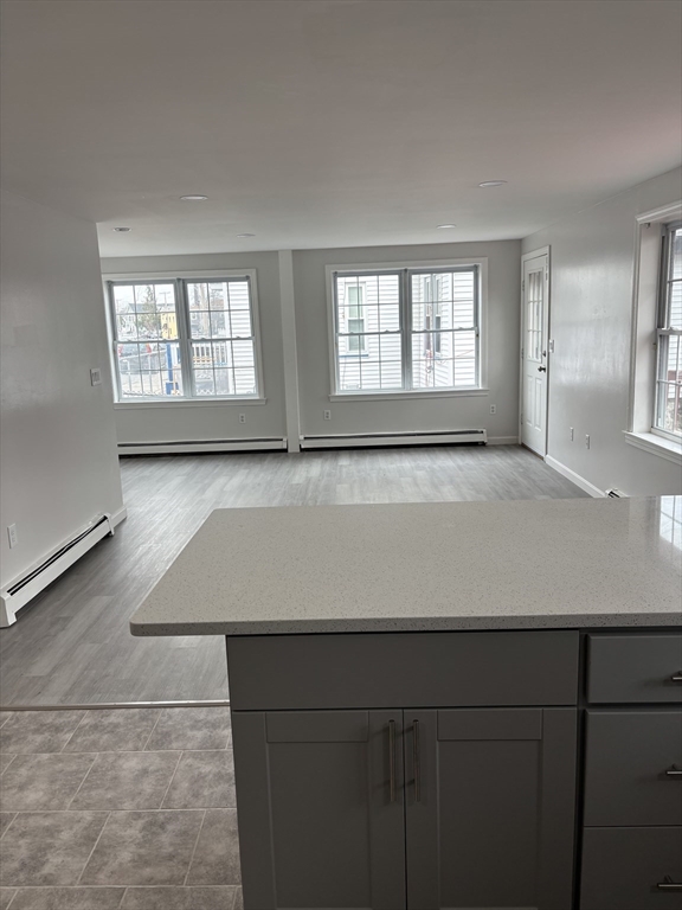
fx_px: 683
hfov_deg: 53.1
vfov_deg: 67.3
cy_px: 455
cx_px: 341
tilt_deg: -10.7
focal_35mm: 26
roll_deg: +1.2
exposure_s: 1/166
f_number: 1.6
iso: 40
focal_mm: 5.96
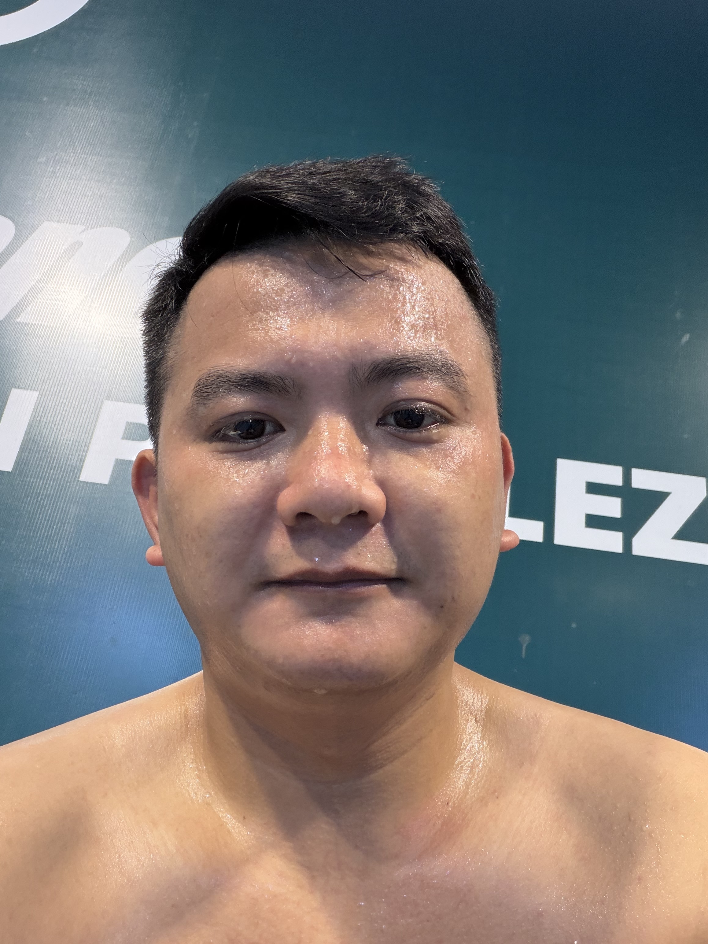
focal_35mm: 30
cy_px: 472
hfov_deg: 46.8
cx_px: 354
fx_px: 818
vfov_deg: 60.0
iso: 160
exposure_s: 1/50
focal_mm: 2.71
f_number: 1.9
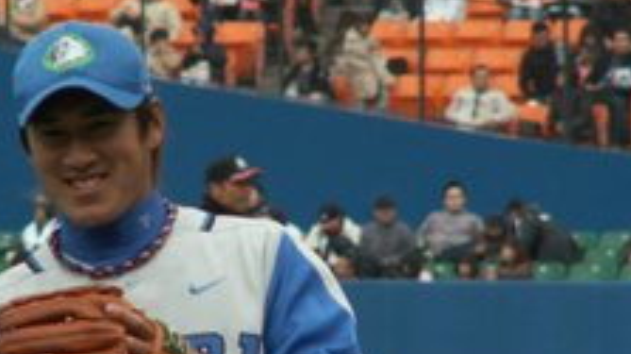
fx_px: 12672
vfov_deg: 1.6
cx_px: 204
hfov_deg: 2.9
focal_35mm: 758
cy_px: 275
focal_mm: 64.31
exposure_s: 1/100
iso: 50
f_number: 4.5
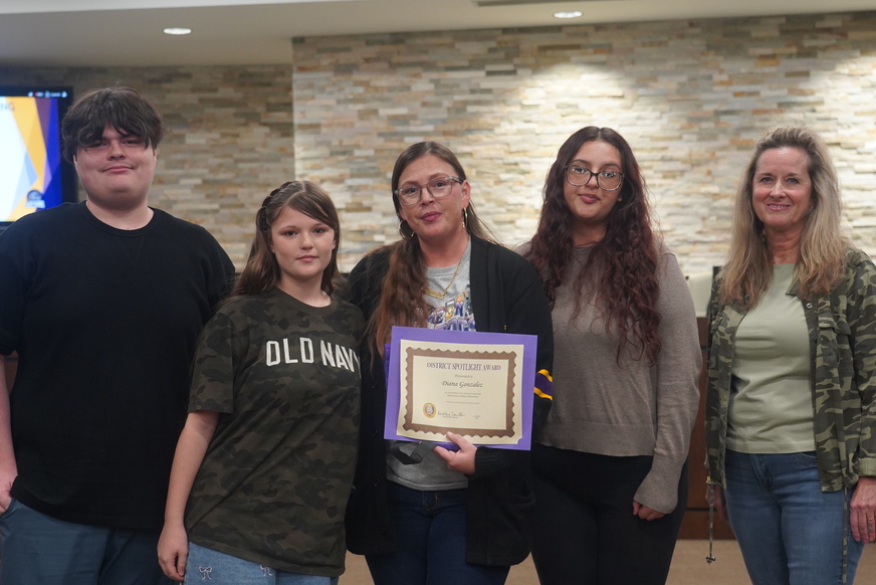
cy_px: 309
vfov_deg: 25.1
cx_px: 409
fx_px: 1314
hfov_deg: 36.8
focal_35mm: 54
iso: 2000
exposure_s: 1/160
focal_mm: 46
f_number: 4
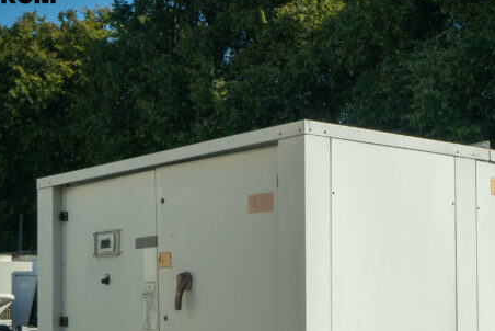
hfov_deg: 25.3
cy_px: 299
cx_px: 462
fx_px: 1059
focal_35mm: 77
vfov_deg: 17.5
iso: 400
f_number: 18
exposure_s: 1/80
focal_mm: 34
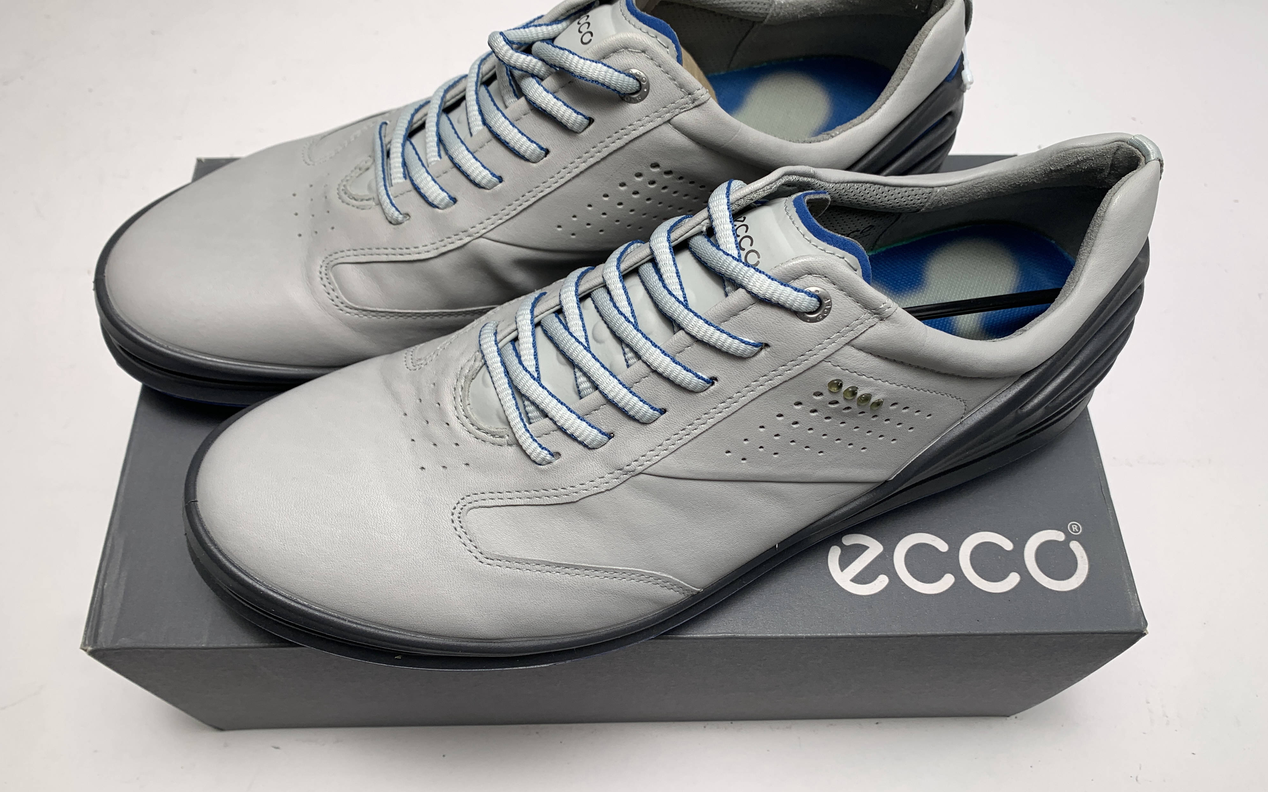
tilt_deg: -61.5
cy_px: 389
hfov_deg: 66.5
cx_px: 631
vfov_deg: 44.5
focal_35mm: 28
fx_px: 968
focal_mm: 4.25
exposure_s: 1/291
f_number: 1.8
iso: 25
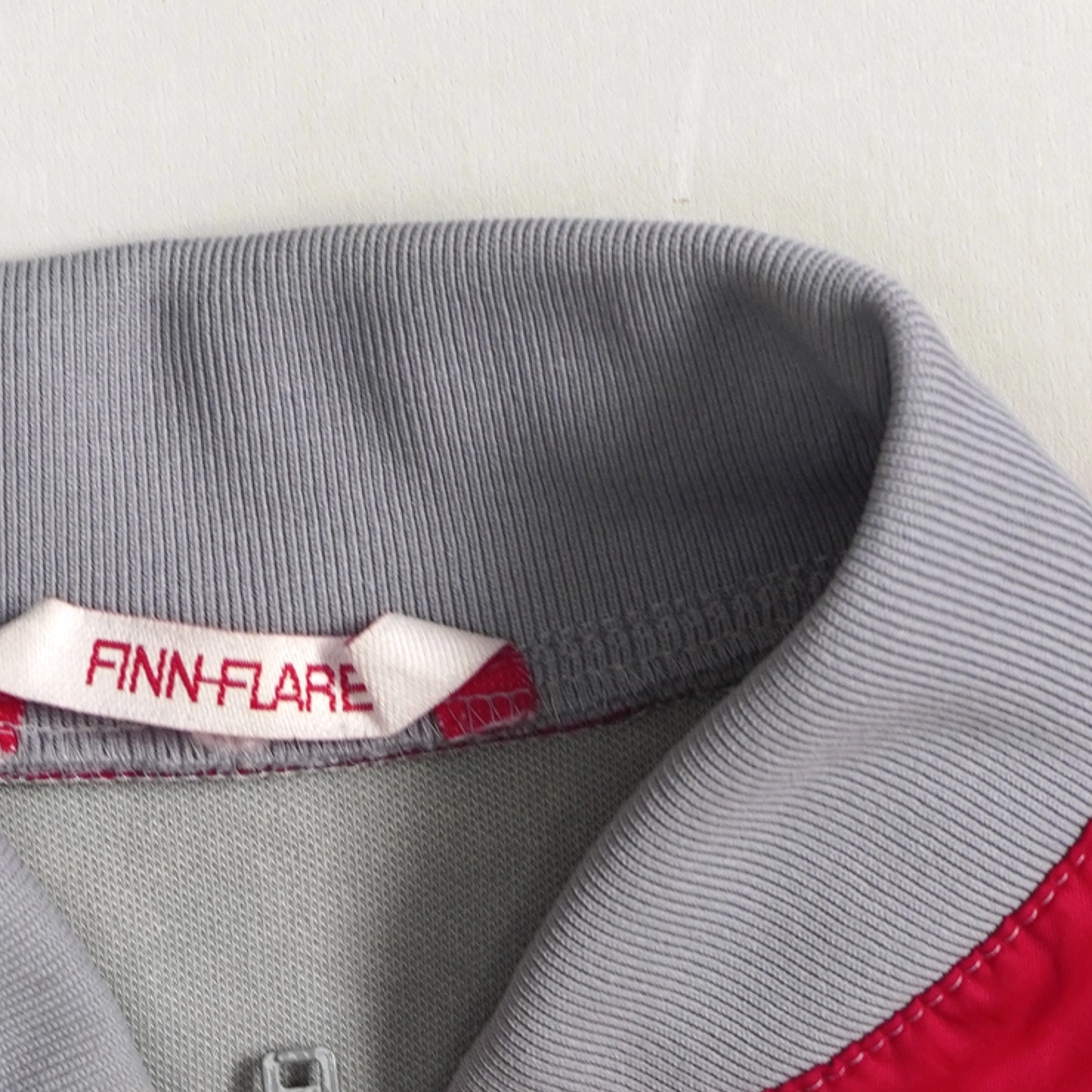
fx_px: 5675
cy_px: 2029
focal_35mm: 159
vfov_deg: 10.3
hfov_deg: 11.0
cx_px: 300
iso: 400
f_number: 5.6
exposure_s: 1/50
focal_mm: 32
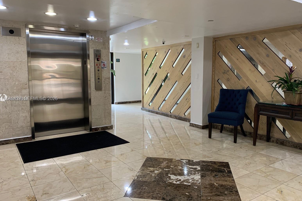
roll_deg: -1.2
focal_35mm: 28
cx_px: 153
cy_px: 99
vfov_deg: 46.4
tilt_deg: -7.1
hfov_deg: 65.5
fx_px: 235
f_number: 1.8
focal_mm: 4.25
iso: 160
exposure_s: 1/60
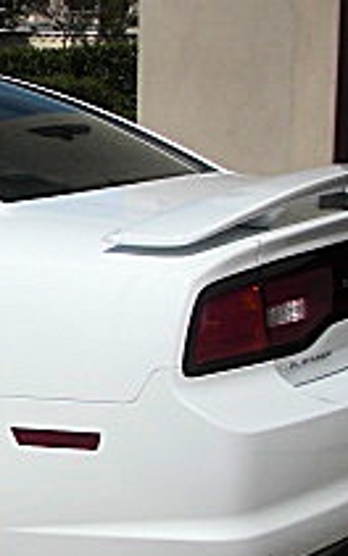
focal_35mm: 116
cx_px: -322
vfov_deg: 17.9
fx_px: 1759
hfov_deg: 10.5
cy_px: 379
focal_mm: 6.3
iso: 50
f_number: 7.9
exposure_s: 1/320
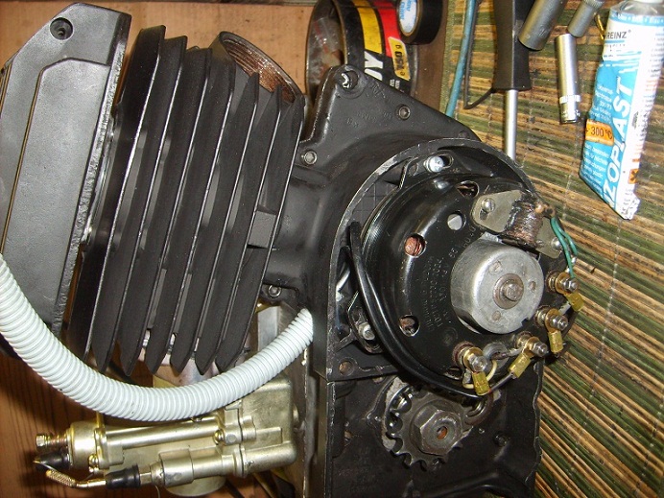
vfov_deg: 40.7
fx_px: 671
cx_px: 332
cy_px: 249
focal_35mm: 35
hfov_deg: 52.6
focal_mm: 5.8
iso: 100
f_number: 2.8
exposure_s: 1/45
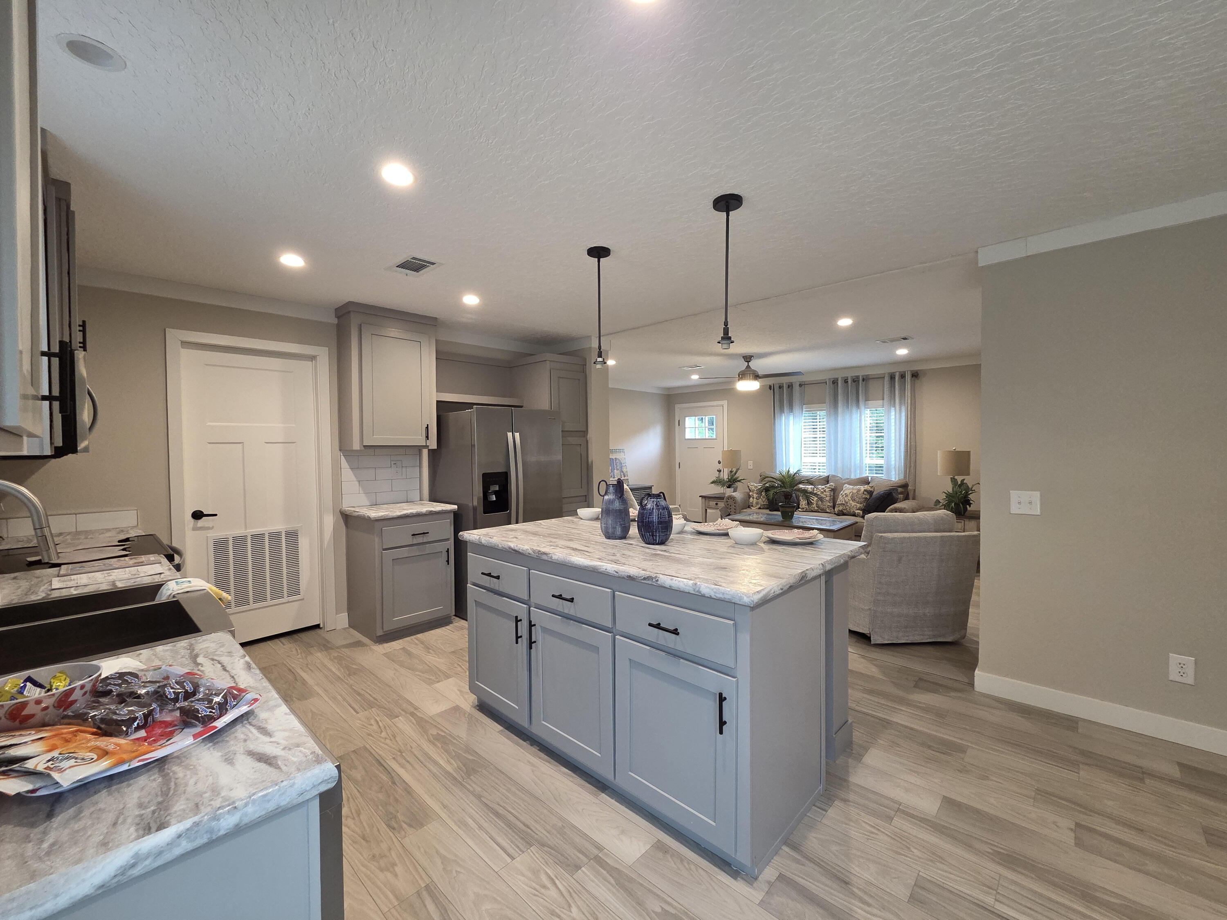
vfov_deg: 89.9
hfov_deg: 106.2
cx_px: 614
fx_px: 461
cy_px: 460
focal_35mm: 13
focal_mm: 2.2
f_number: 2.2
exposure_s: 1/60
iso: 320
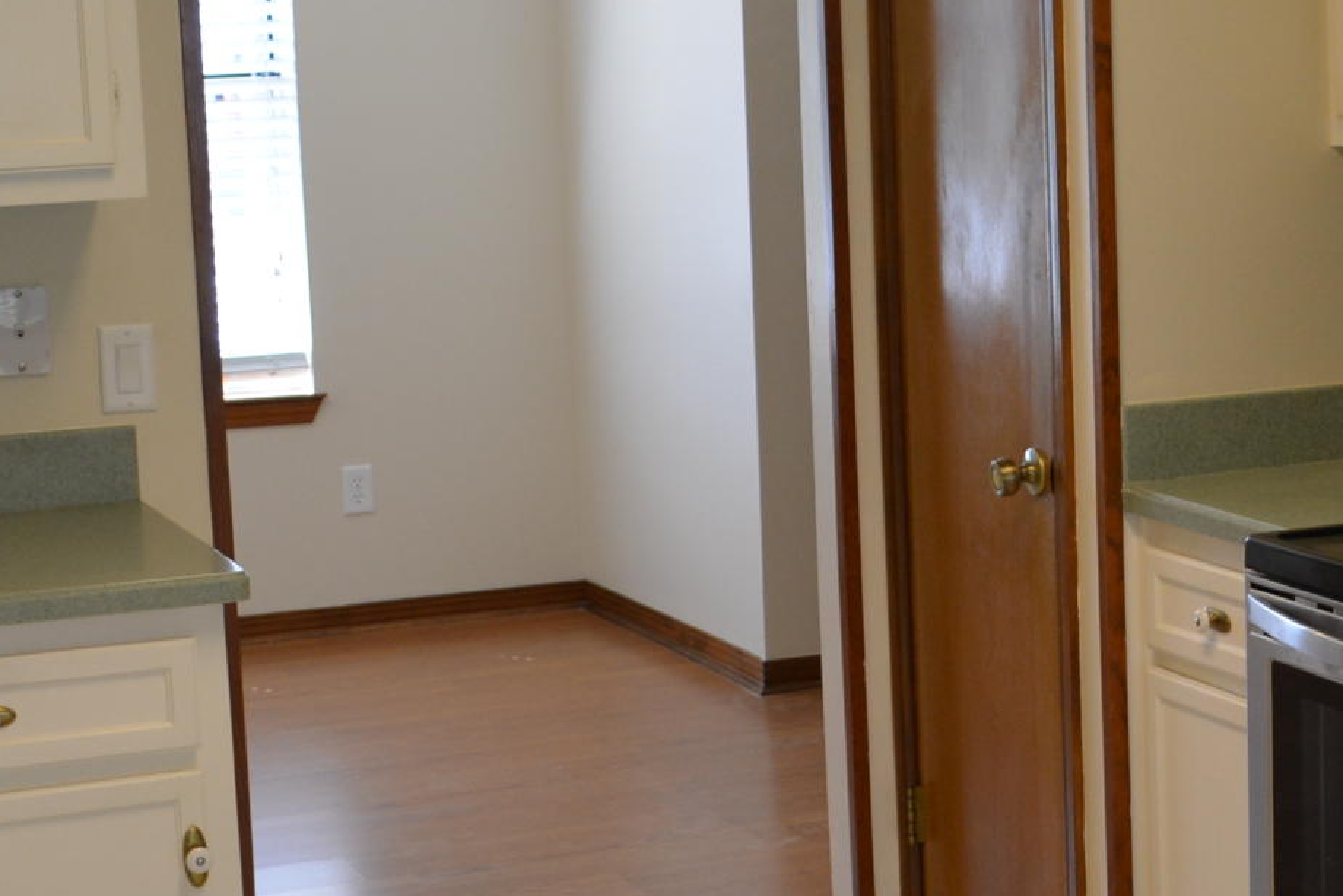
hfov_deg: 22.3
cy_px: 443
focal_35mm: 88
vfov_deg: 15.5
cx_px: 1312
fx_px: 3284
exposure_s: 1/80
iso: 400
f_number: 4.5
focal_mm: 18
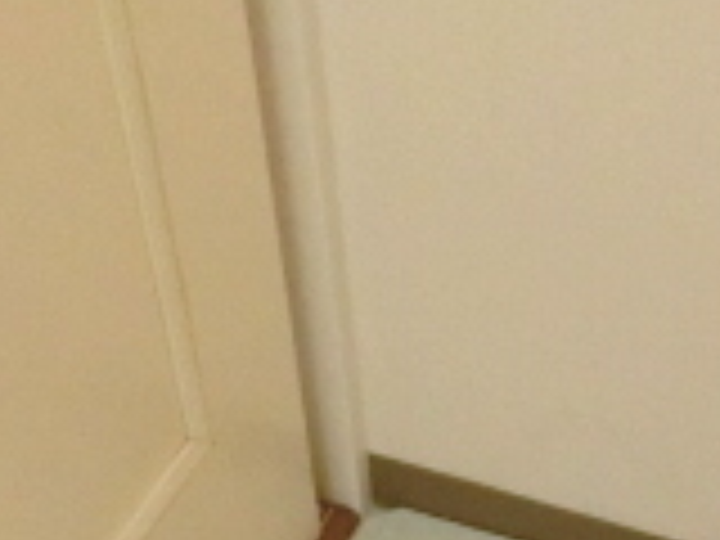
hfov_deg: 20.2
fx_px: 1997
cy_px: 806
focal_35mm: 96
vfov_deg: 14.4
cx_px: 572
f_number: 3
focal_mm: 4.24
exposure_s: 1/125
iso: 800
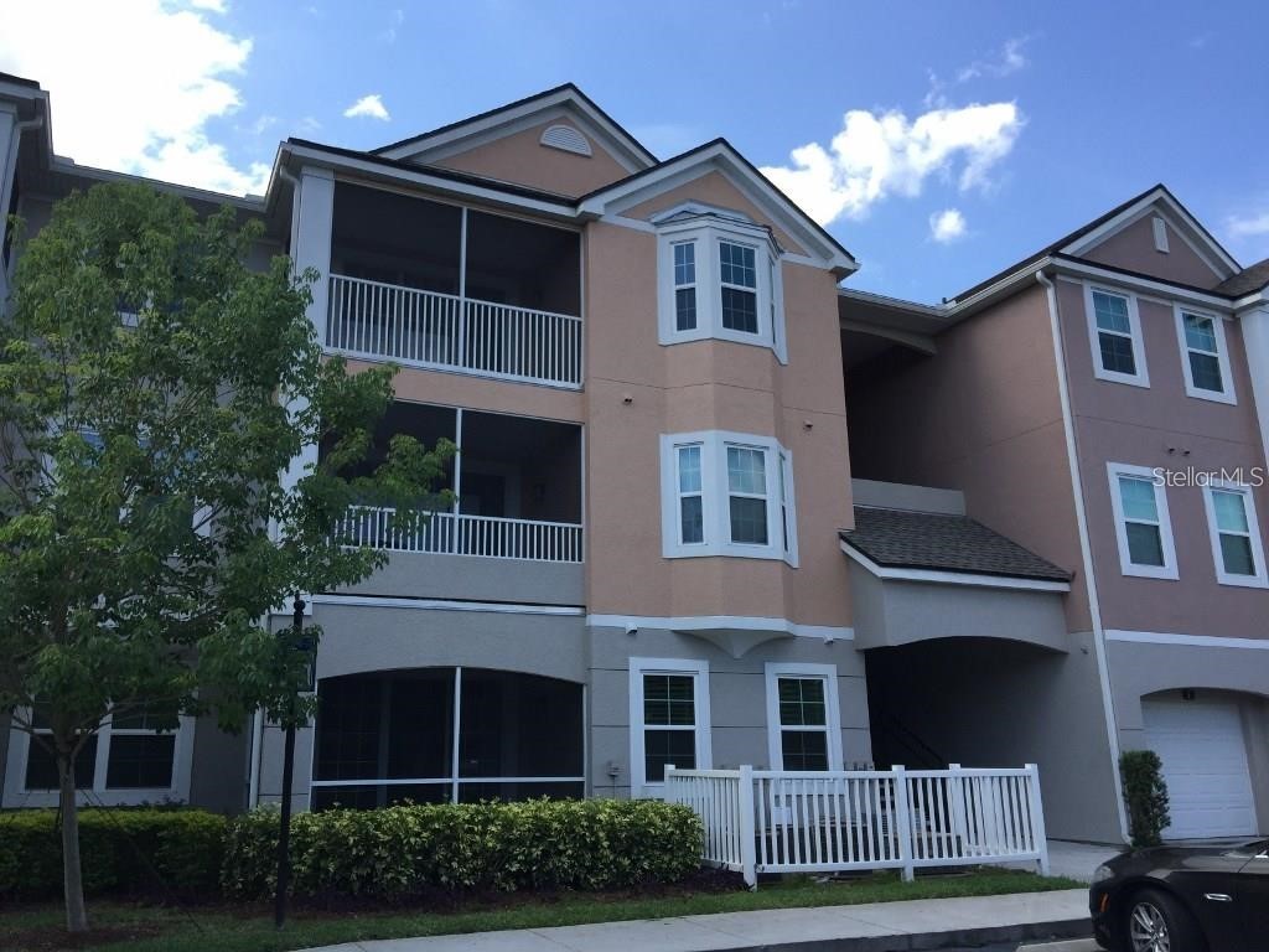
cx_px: 634
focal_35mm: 29
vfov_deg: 48.2
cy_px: 476
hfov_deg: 61.7
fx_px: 1063
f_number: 2.2
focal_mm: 4.15
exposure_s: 1/1041
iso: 32
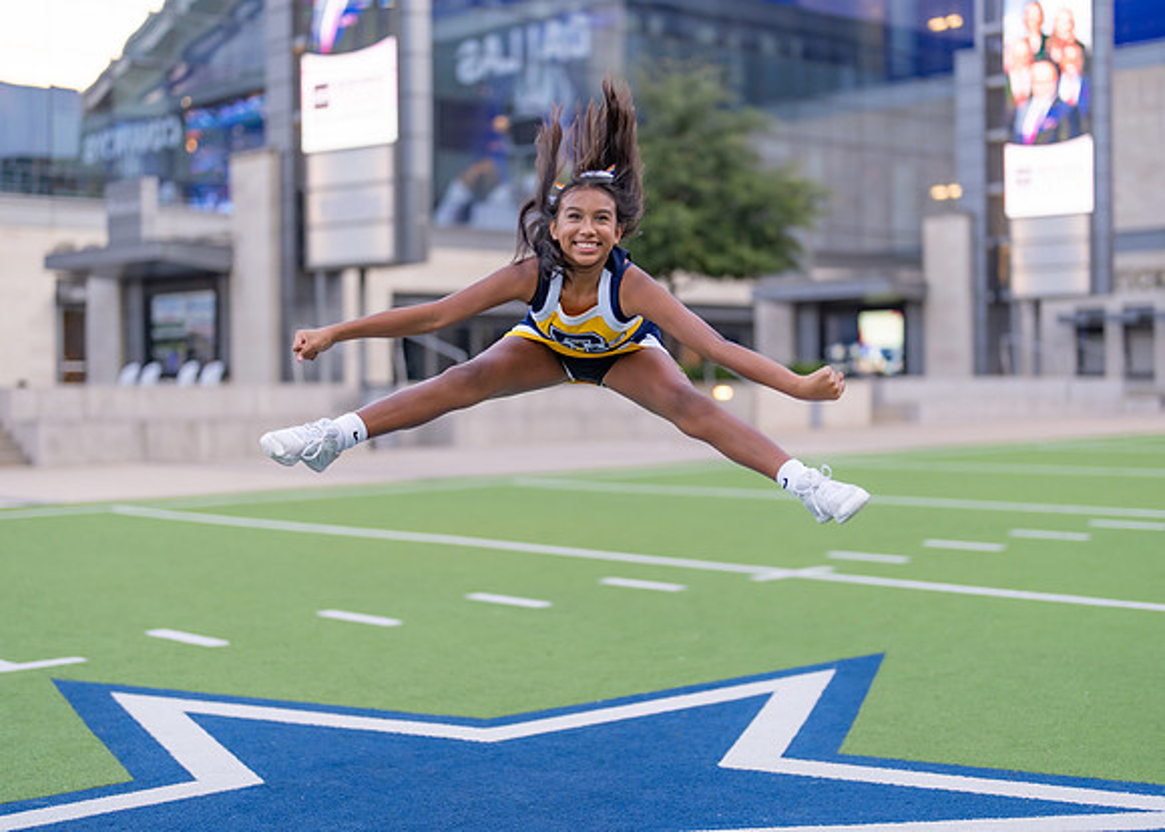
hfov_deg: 34.0
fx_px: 1903
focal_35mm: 58
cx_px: 587
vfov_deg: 24.7
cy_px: 422
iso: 400
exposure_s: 1/1250
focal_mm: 50
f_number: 1.2
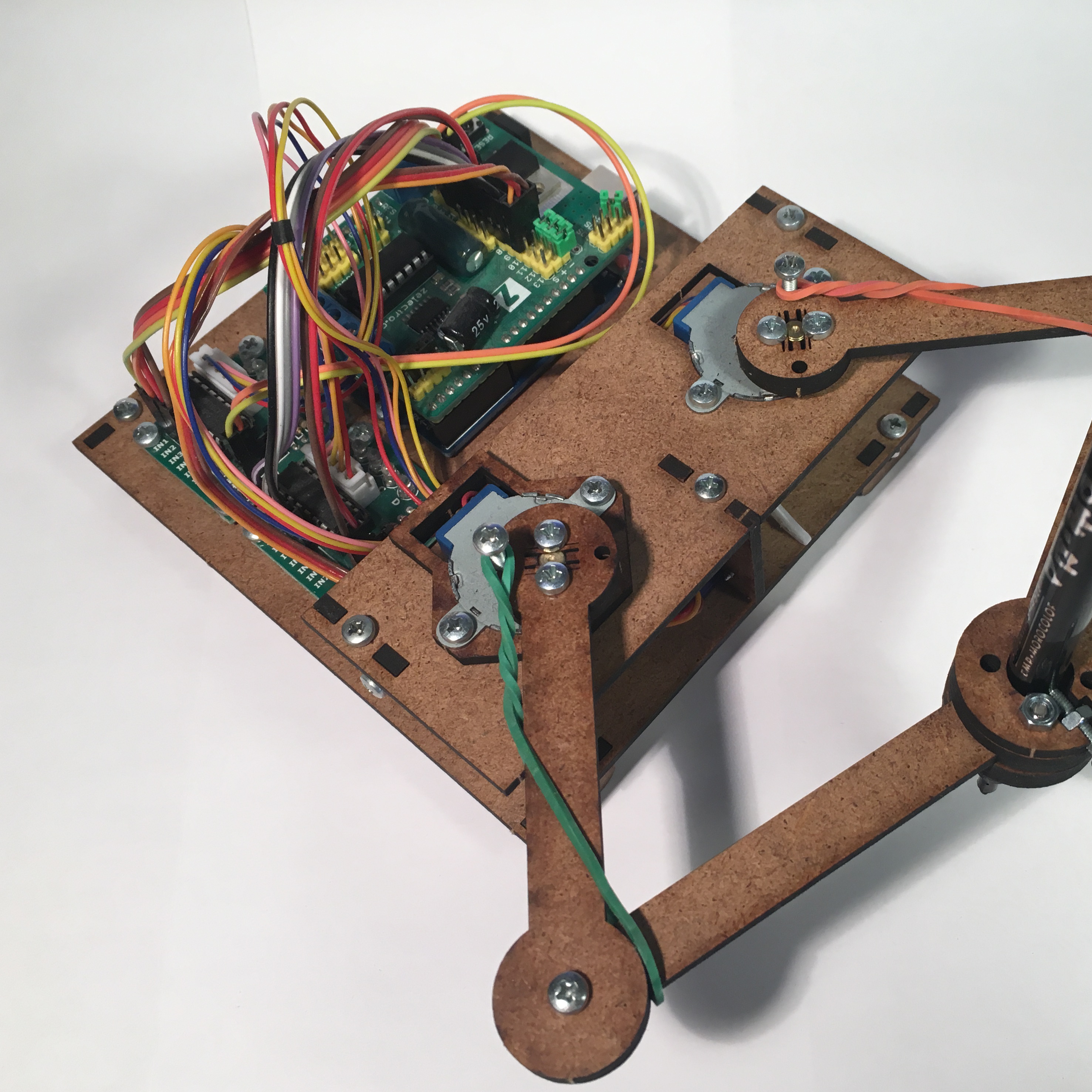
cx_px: 686
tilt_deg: -63.3
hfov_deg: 46.8
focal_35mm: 35
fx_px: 1249
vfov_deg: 47.2
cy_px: 551
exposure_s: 1/33
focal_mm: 4.15
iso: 25
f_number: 2.2
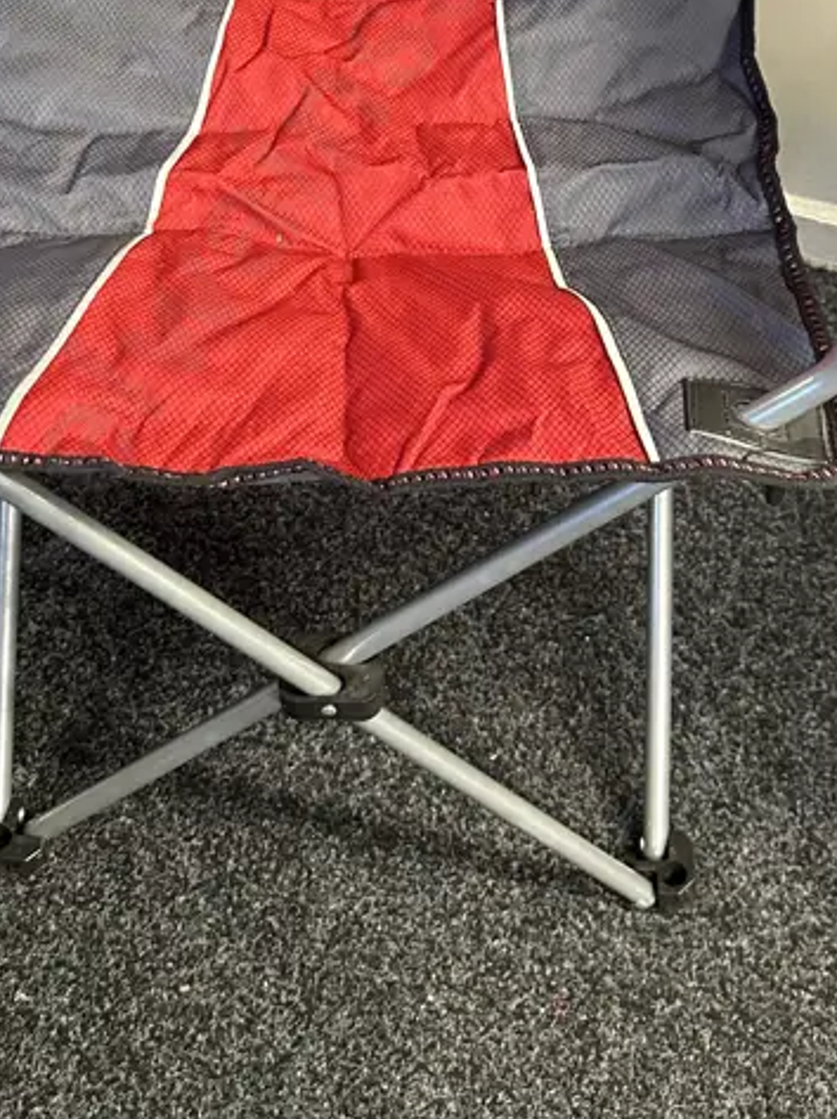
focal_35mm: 52
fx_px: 1679
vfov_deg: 34.4
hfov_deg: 28.0
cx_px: 371
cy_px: 69
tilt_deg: -38.4
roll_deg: -0.2
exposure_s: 1/50
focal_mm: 6.86
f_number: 1.78
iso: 400
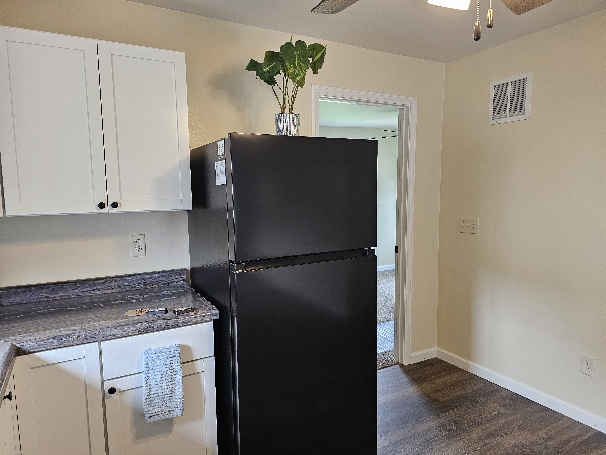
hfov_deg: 73.9
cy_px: 228
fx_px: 403
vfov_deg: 58.9
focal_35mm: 23
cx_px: 303
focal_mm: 6.3
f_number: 1.7
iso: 320
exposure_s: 1/120
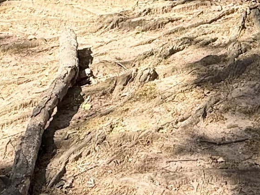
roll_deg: -1.8
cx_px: 259
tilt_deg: +3.7
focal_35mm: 76
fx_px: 571
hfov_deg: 24.5
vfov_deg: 15.5
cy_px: -194
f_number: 2.2
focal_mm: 2.22
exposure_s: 1/510
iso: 64
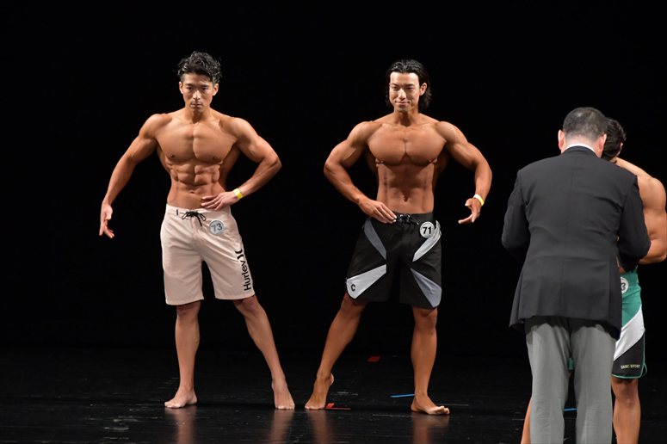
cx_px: 334
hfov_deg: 6.9
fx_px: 5556
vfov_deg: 4.6
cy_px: 222
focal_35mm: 300
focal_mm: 200
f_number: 5.6
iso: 3200
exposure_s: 1/400
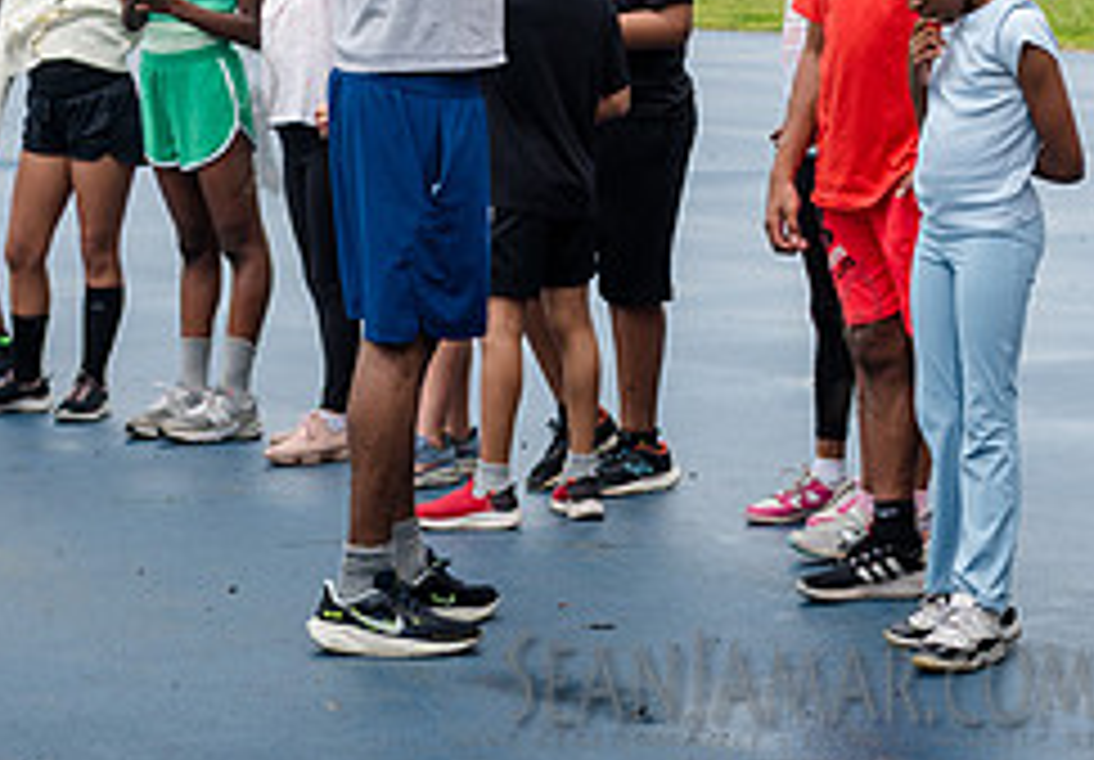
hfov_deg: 10.9
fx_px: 5697
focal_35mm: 185
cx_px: 896
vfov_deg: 7.6
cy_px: -41
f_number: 4.5
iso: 400
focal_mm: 70
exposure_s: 1/1600
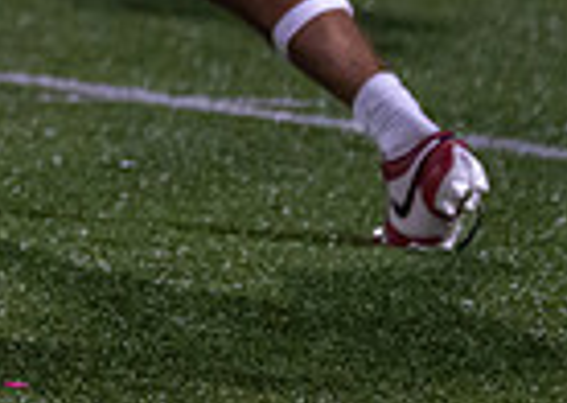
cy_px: -477
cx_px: -1003
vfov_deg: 1.5
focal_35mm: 927
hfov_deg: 2.2
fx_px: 14899
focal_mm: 149
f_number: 2.8
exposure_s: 1/1000
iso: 2500
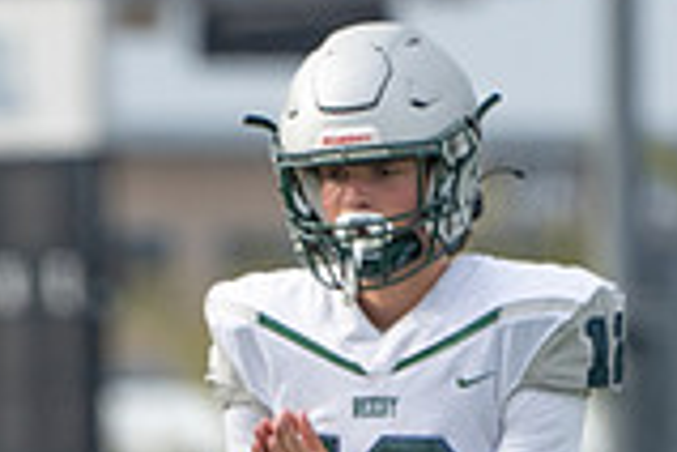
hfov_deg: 1.0
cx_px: -79
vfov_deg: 0.7
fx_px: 38699
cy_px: 995
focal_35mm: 2058
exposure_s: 1/1250
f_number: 5.6
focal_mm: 400
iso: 320
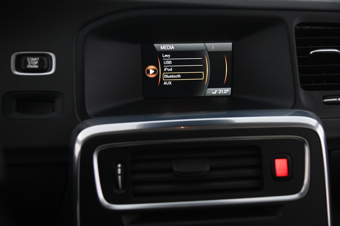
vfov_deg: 29.2
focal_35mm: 46
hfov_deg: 42.8
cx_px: 170
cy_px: 113
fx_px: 434
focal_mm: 46
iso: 2000
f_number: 4
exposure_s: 1/25
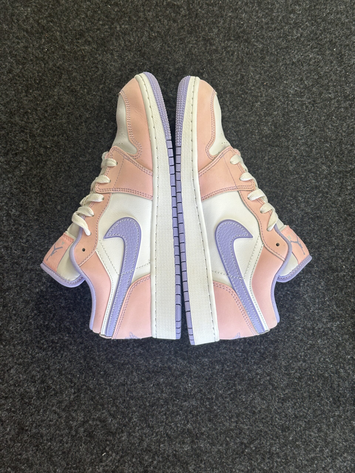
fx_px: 656
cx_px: 178
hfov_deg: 30.3
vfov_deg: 39.7
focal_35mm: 48
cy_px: 236
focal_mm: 6.86
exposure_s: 1/50
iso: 80
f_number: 1.78
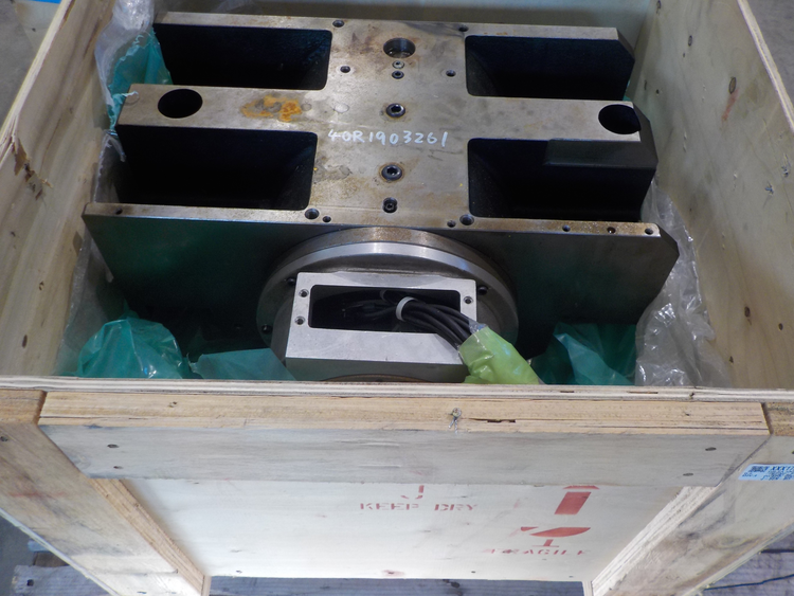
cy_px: 298
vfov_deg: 46.8
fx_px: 688
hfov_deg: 59.9
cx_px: 397
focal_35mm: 30
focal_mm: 4.1
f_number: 3.3
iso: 125
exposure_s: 1/30
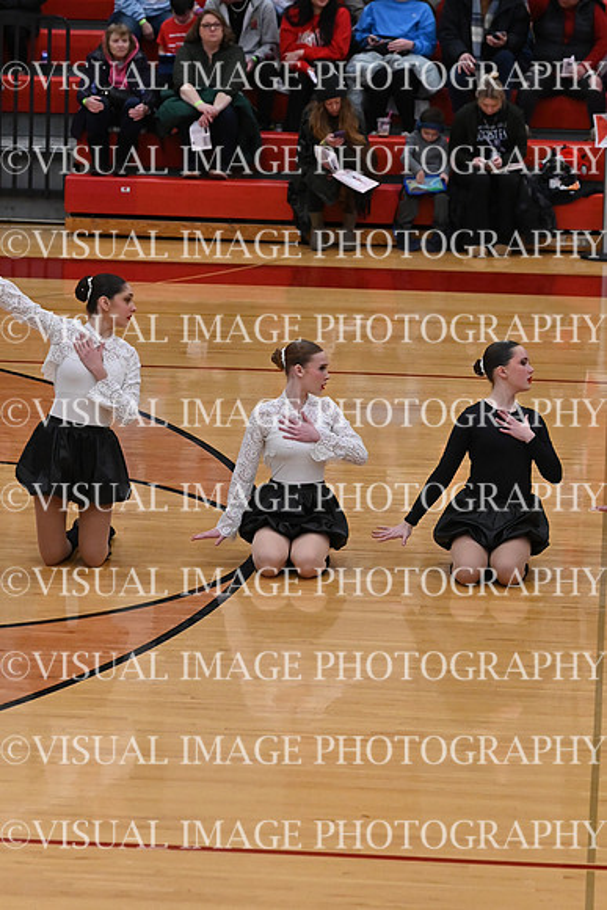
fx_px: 3968
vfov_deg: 13.1
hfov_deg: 8.7
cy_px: 455
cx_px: 304
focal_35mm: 157
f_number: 4
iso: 5000
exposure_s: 1/400
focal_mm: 105
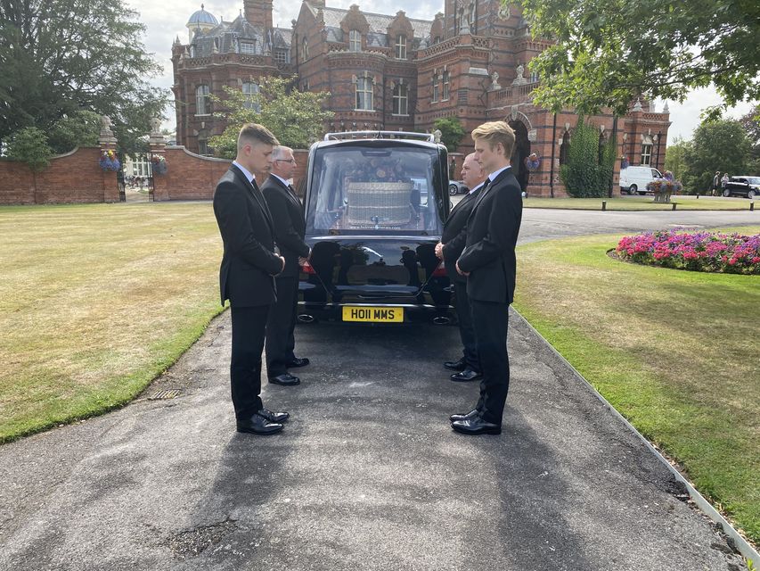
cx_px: 380
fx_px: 571
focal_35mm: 26
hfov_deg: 67.3
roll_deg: +0.6
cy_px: 286
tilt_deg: -9.3
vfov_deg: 53.1
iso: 32
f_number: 1.8
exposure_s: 1/640
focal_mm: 4.25
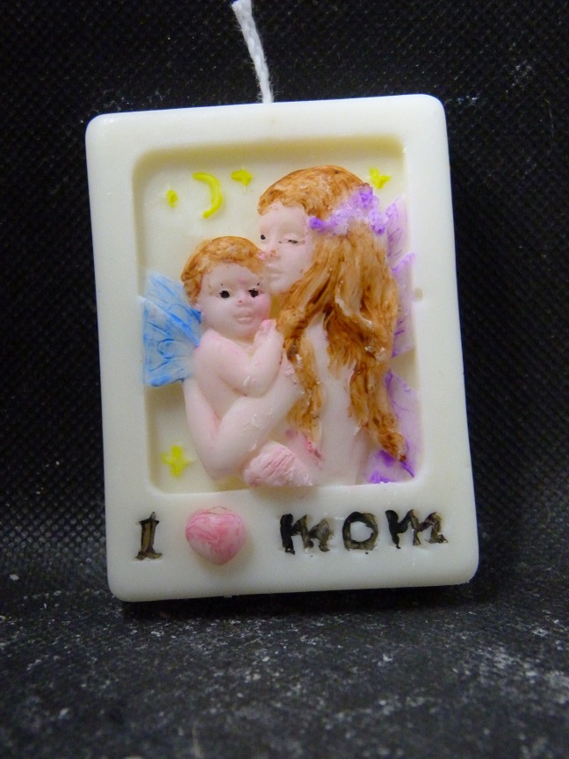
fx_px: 1140
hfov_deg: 28.0
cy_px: 380
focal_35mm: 52
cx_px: 284
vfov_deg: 36.8
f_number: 3.2
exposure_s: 1/30
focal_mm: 9.4
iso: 800
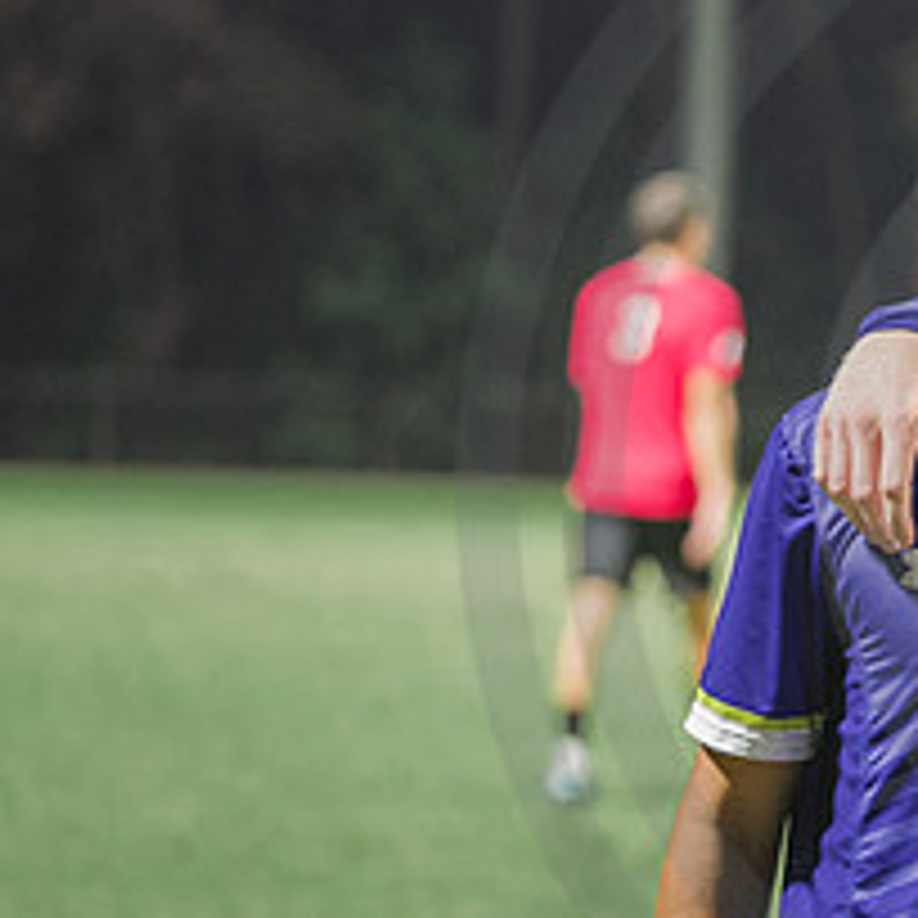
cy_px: 488
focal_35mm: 218
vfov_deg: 8.0
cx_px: 1256
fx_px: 6541
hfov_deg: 7.9
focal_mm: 90
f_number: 3.2
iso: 2000
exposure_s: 1/100
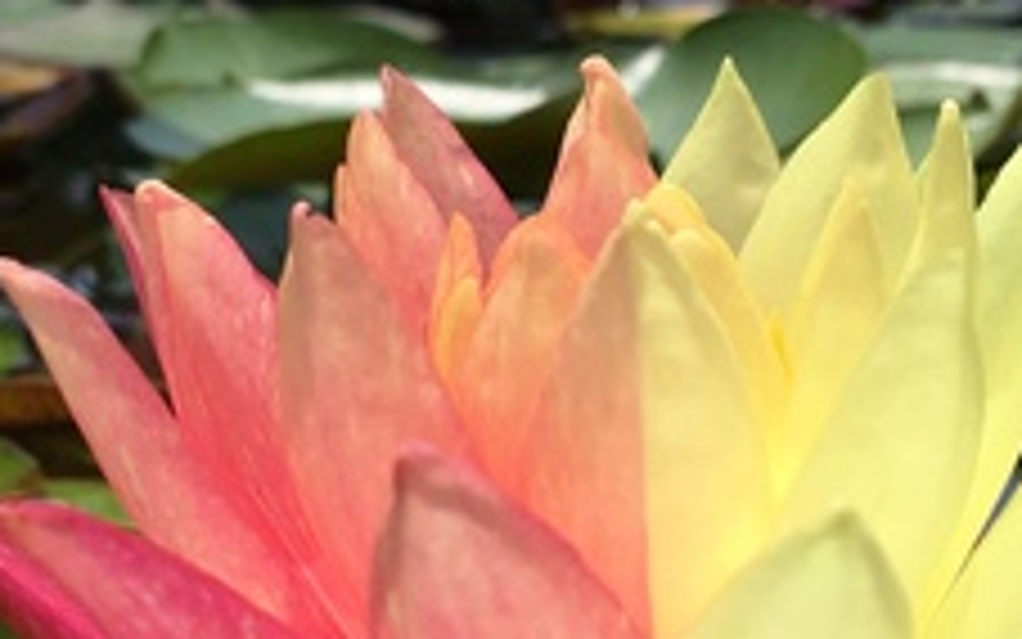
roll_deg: -0.3
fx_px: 2229
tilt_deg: -16.8
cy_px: 288
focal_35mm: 80
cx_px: 459
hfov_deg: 25.8
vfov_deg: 16.3
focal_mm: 4.15
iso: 25
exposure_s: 1/1748
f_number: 2.2
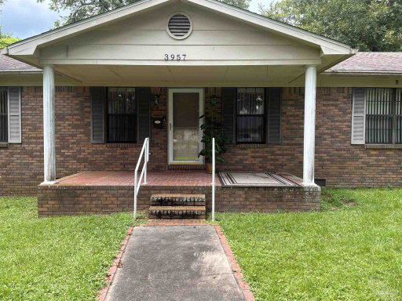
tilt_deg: -2.6
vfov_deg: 49.7
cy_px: 150
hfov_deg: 63.4
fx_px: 325
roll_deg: -0.6
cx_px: 201
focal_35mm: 28
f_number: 1.8
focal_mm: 3
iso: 25
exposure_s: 1/300
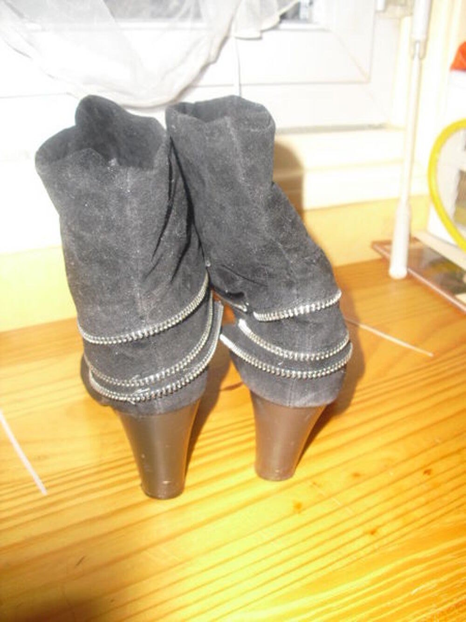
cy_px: 311
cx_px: 233
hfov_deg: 39.7
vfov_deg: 51.4
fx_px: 646
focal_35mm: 36
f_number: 3.1
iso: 100
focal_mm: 6.3
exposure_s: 1/60
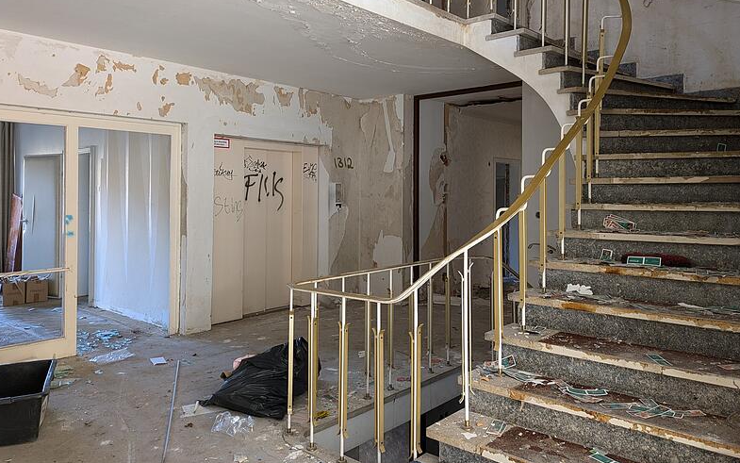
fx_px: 545
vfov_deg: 45.9
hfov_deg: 68.4
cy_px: 196
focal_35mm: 27
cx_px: 370
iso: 150
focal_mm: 5.43
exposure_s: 1/33.3
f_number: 1.89
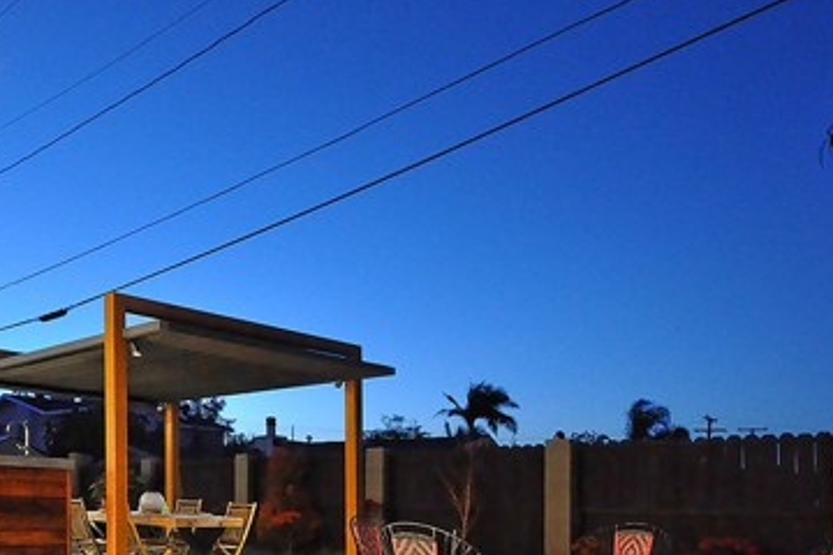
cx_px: 208
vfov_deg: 39.6
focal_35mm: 32
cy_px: 439
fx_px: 740
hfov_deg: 55.9
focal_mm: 12
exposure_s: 1/20
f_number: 5.6
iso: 3200
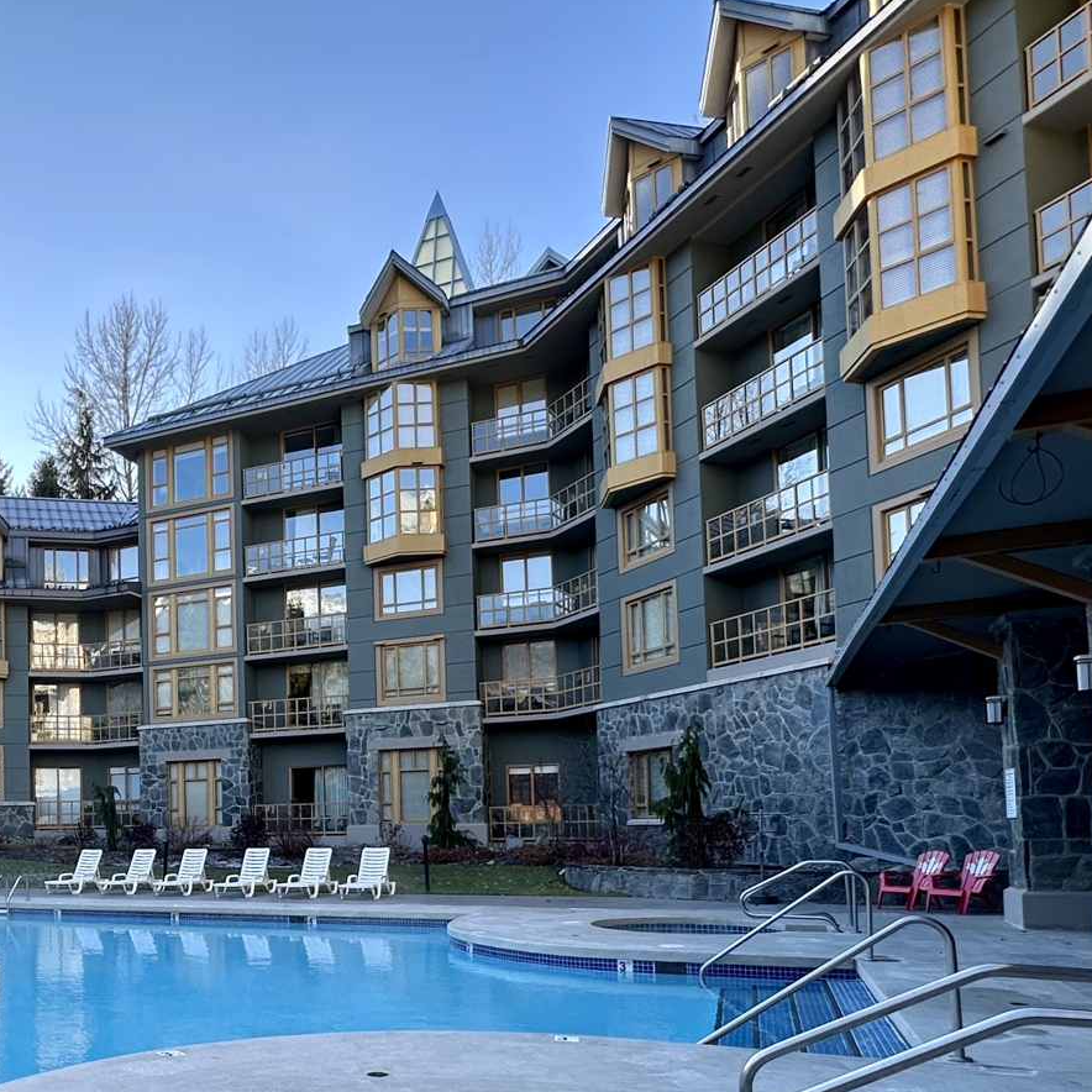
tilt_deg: +2.2
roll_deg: -0.7
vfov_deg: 55.3
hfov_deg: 52.7
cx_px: 183
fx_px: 999
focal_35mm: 28
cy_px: 783
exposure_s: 1/285
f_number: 2.2
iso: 40
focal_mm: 2.22
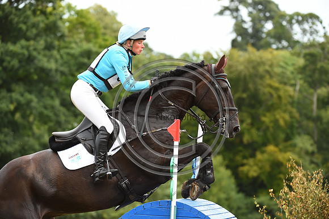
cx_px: 164
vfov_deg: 6.9
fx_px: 1827
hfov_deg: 10.3
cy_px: 110
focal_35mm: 200
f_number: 5.6
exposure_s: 1/1250
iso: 800
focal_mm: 200
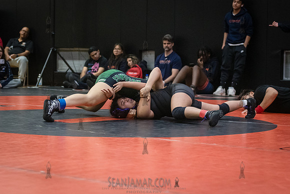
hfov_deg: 20.0
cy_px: 107
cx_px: 106
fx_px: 820
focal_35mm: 102
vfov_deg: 13.5
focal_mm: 80
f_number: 3.5
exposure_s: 1/400
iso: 8000
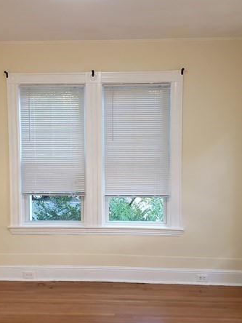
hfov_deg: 32.0
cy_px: 180
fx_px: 419
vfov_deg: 42.0
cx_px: 84
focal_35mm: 45
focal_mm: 4.3
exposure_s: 1/60
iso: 200
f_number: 2.4
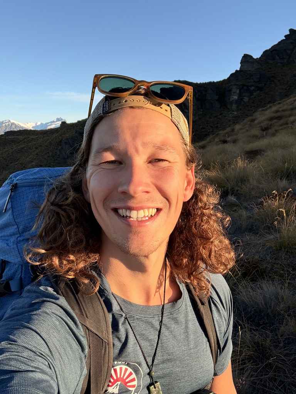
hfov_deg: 46.8
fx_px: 342
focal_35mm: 30
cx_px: 148
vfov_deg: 60.0
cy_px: 197
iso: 25
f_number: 1.9
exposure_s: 1/772
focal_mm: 2.69
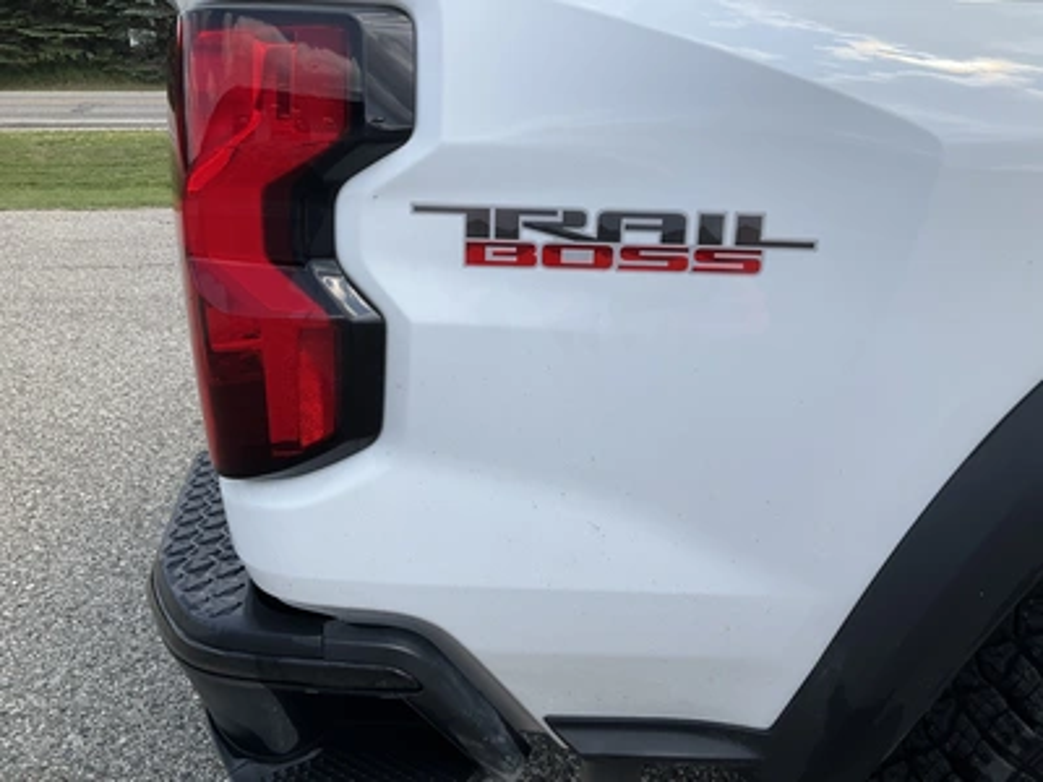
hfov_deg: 61.7
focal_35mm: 29
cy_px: 391
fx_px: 874
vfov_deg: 48.2
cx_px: 522
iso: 25
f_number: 1.8
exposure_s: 1/1451
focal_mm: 3
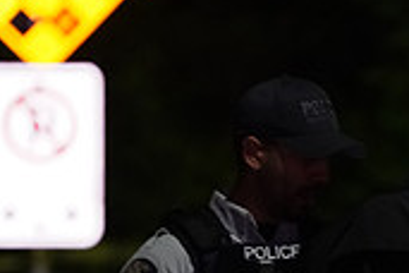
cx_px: 560
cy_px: 430
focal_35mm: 2848
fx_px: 32354
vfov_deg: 0.5
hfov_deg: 0.7
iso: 8000
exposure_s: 1/60
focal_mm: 840
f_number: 6.3
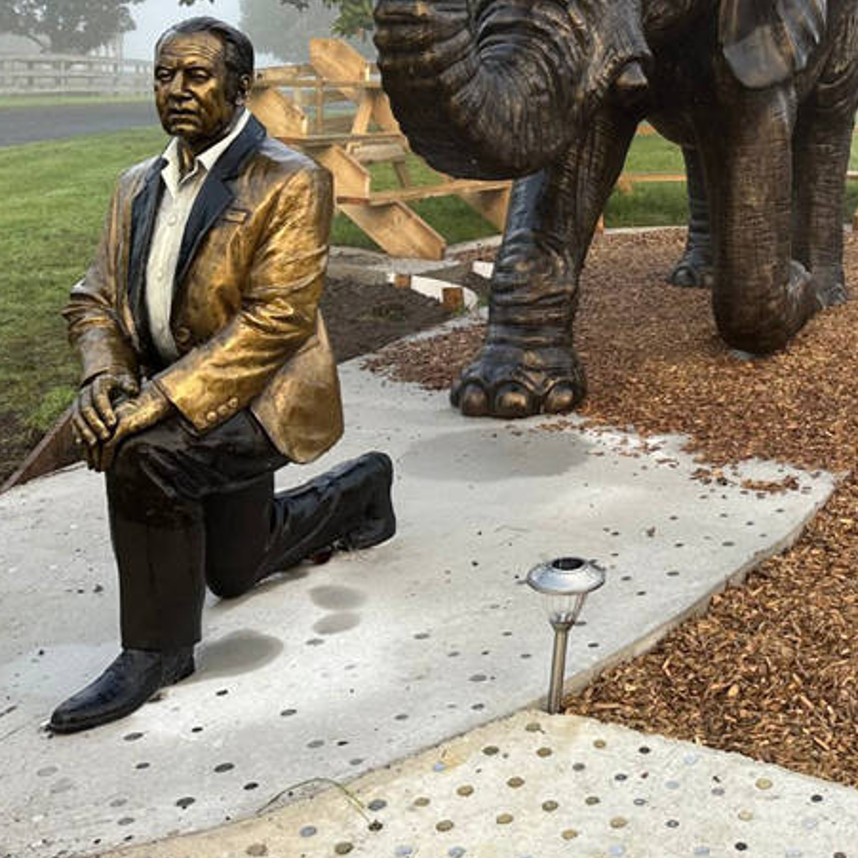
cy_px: 181
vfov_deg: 35.0
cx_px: 854
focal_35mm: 47
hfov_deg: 33.1
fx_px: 1318
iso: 80
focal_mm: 6.86
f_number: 1.78
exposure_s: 1/501
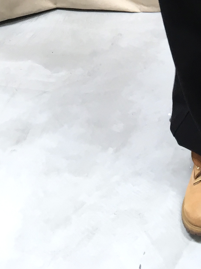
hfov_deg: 15.2
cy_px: -148
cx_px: 234
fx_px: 728
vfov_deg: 18.3
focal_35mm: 94
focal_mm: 4.15
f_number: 2.2
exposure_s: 1/33
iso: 25
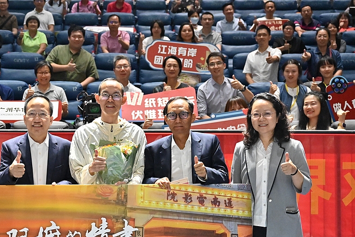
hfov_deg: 31.8
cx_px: 133
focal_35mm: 63
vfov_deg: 21.6
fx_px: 621
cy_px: 122
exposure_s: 1/320
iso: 8000
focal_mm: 40
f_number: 3.2
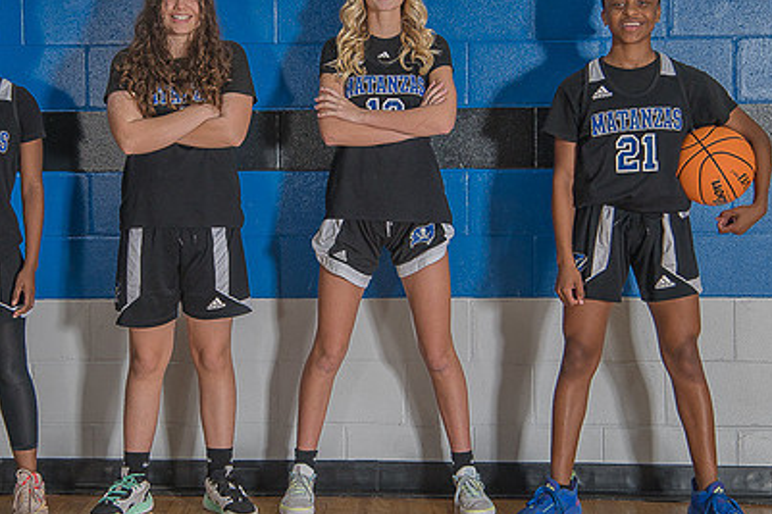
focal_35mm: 81
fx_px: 1736
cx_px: 272
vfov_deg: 16.8
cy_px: 200
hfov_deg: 25.0
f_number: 4
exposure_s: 1/200
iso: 640
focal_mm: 52
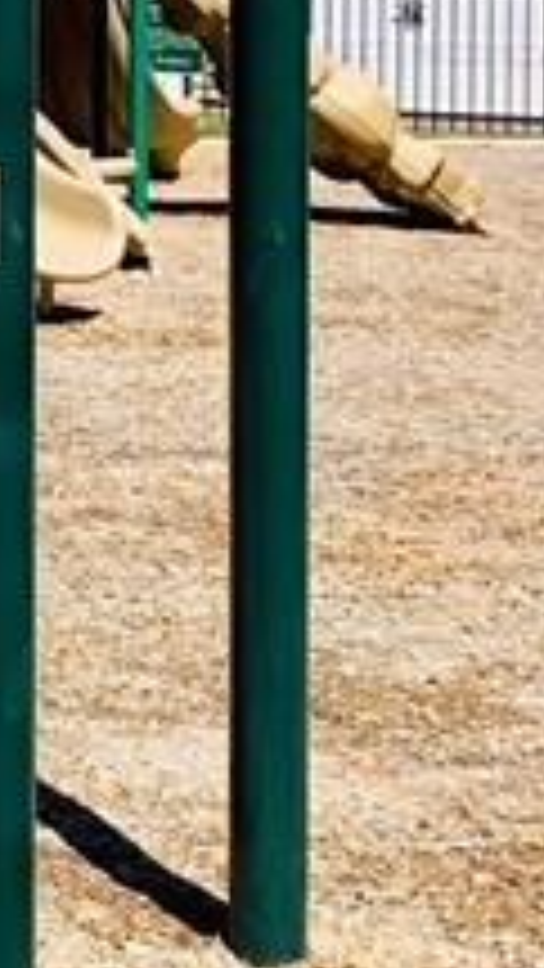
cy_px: -176
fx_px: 3461
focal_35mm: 135
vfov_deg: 15.4
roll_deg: +1.0
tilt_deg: -2.6
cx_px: -737
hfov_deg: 8.3
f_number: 1.8
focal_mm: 4.25
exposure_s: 1/1585
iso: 25
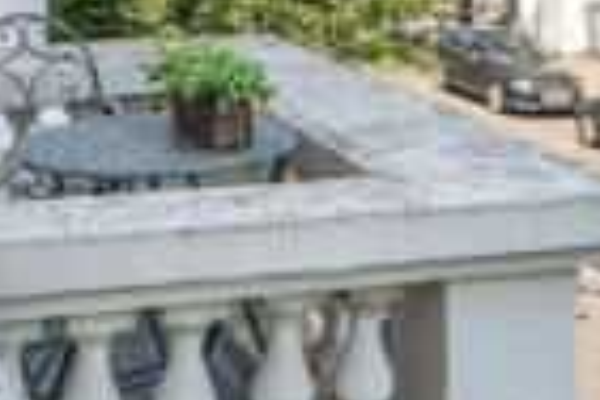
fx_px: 1517
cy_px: -164
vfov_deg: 14.2
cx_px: 294
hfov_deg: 22.4
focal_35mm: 91
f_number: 8
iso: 400
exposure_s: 1/640
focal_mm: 18
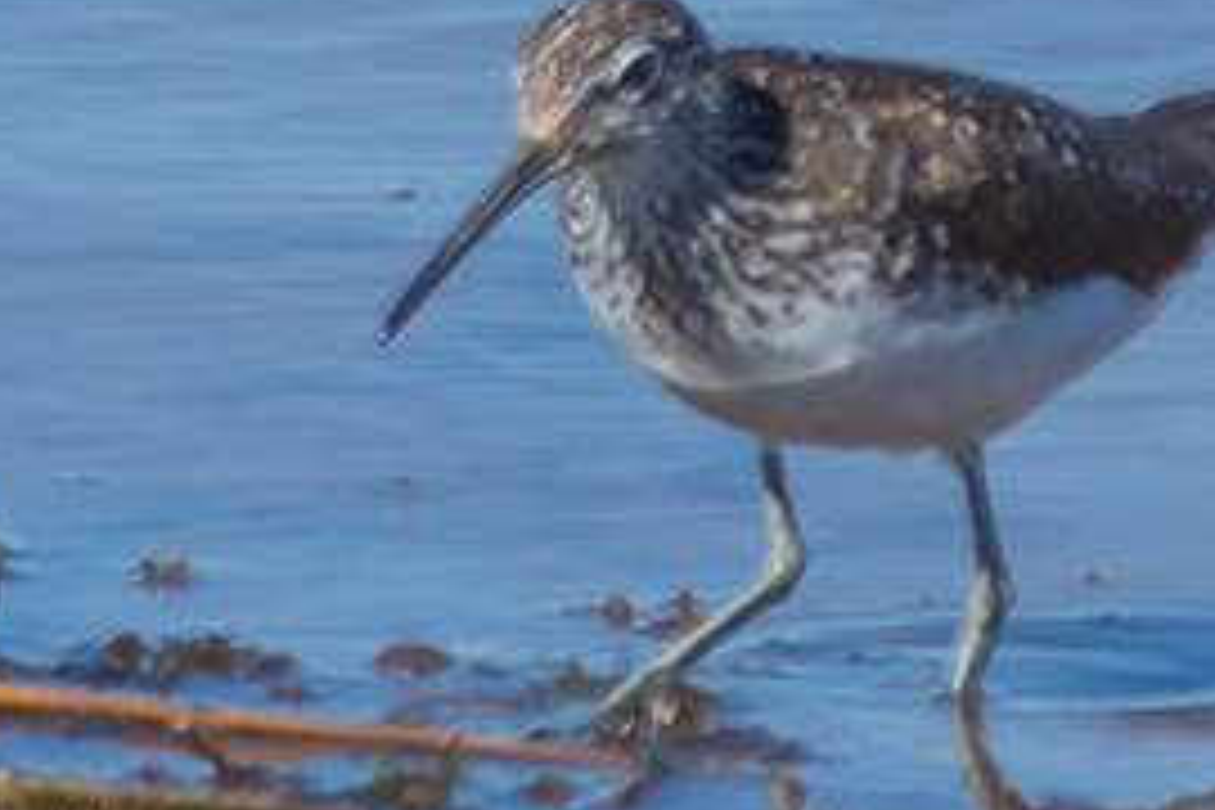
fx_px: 82647
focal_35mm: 2449
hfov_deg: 0.8
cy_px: 248
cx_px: 720
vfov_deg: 0.6
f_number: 7.1
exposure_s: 1/1250
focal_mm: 420
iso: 200
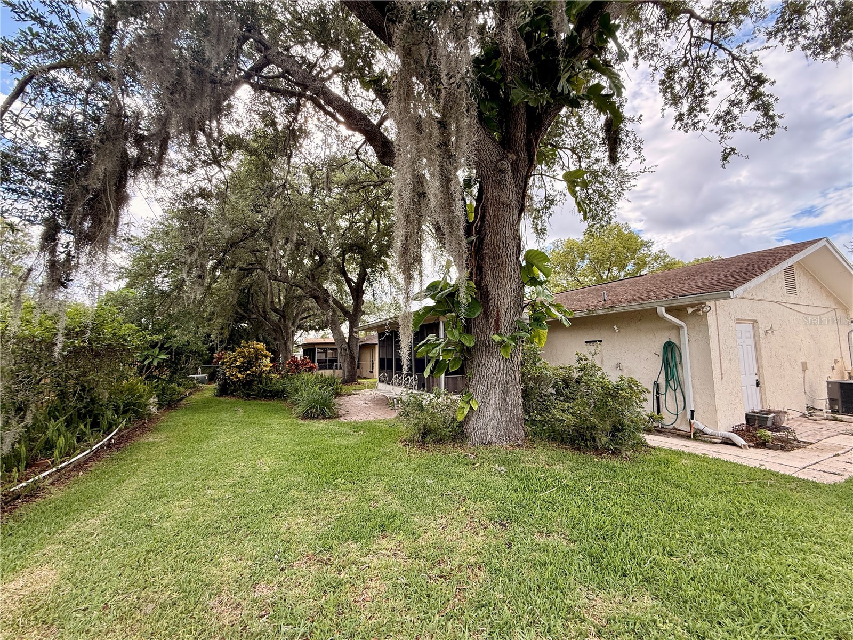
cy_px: 320
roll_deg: -2.4
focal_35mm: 14
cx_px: 426
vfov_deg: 85.7
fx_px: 345
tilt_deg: +8.3
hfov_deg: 102.1
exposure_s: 1/289
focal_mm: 2.22
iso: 64
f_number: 2.2
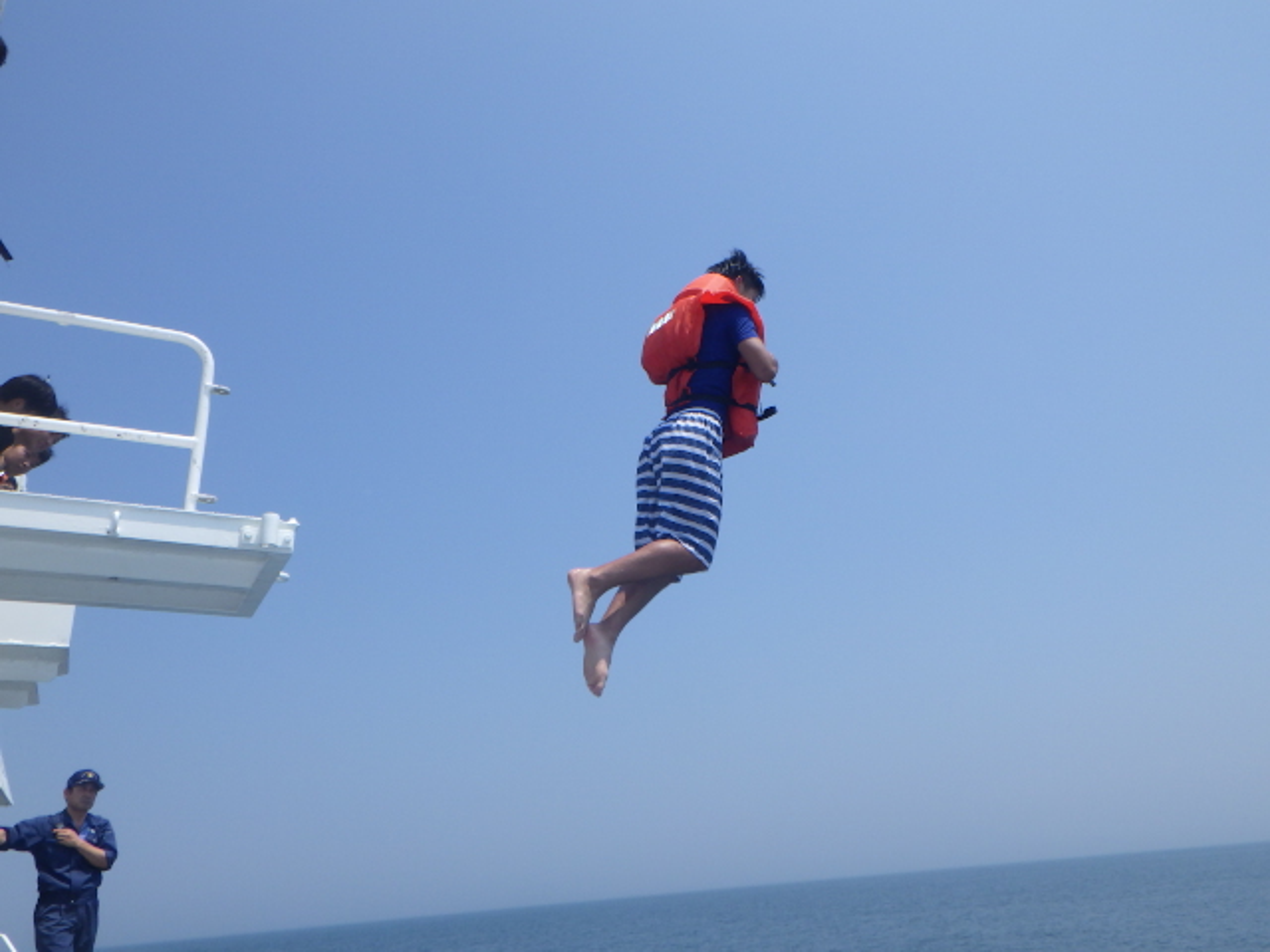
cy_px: 476
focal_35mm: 28
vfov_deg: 49.7
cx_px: 635
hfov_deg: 63.4
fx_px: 1027
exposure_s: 1/1250
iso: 125
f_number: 4.2
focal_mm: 5
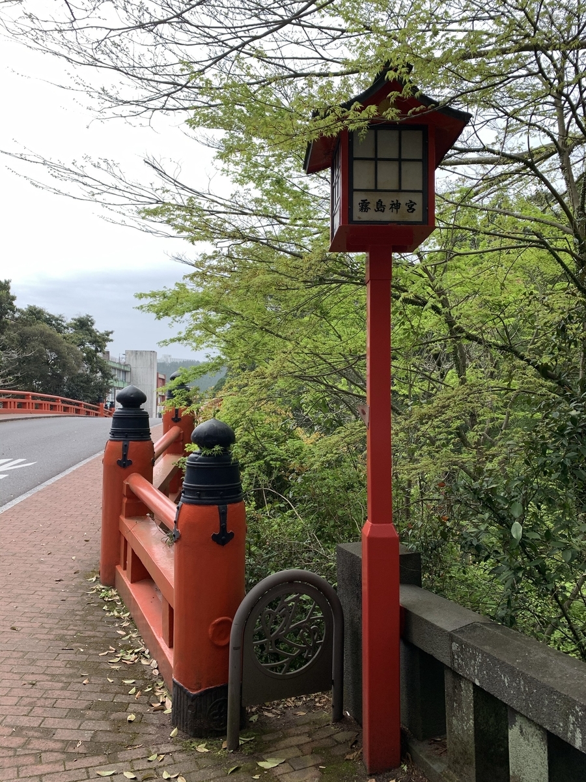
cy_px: 391
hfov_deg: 53.1
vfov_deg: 67.3
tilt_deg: +3.9
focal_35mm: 26
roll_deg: -0.3
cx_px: 293
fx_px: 587
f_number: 1.8
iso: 25
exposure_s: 1/1350
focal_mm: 4.25
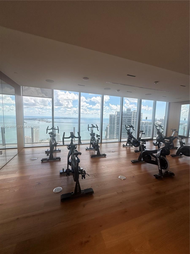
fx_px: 102
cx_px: 95
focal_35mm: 14
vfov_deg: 102.1
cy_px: 127
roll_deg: -1.3
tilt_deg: -2.4
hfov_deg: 85.7
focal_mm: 2.22
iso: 50
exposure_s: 1/955
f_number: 2.2
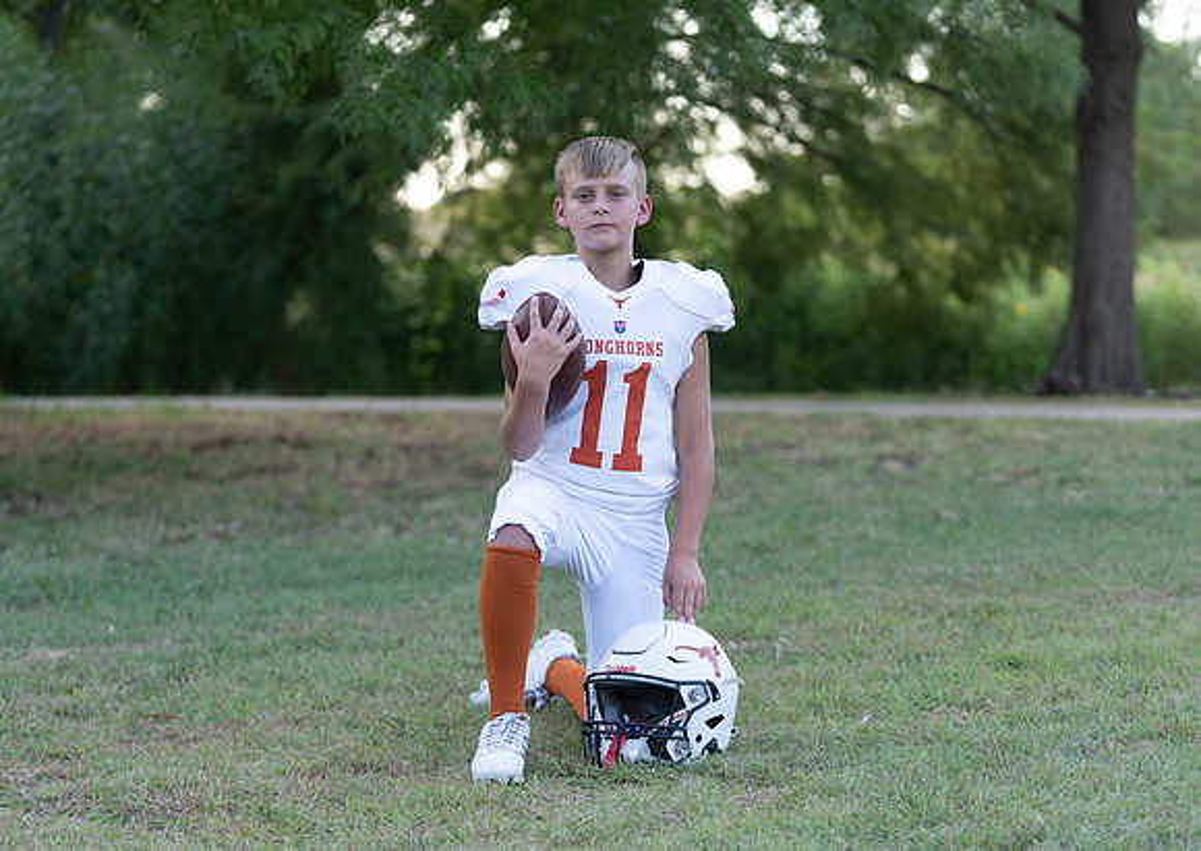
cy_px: 451
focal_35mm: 88
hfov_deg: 22.6
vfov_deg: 16.1
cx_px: 618
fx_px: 3005
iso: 250
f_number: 2.8
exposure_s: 1/400
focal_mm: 80
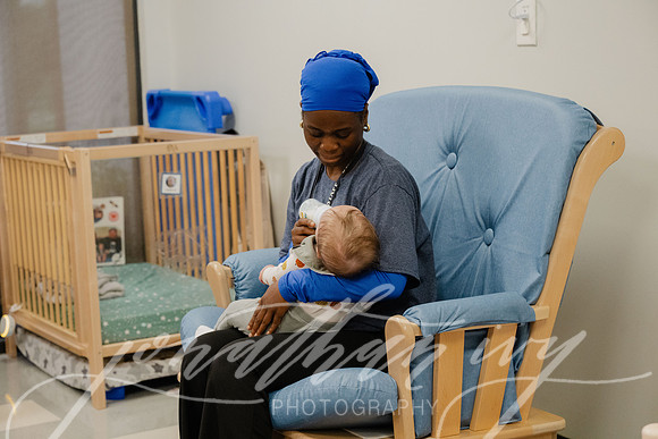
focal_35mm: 70
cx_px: 329
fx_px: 1280
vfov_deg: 19.5
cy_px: 220
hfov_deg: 28.8
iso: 8000
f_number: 4.5
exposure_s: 1/200
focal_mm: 70
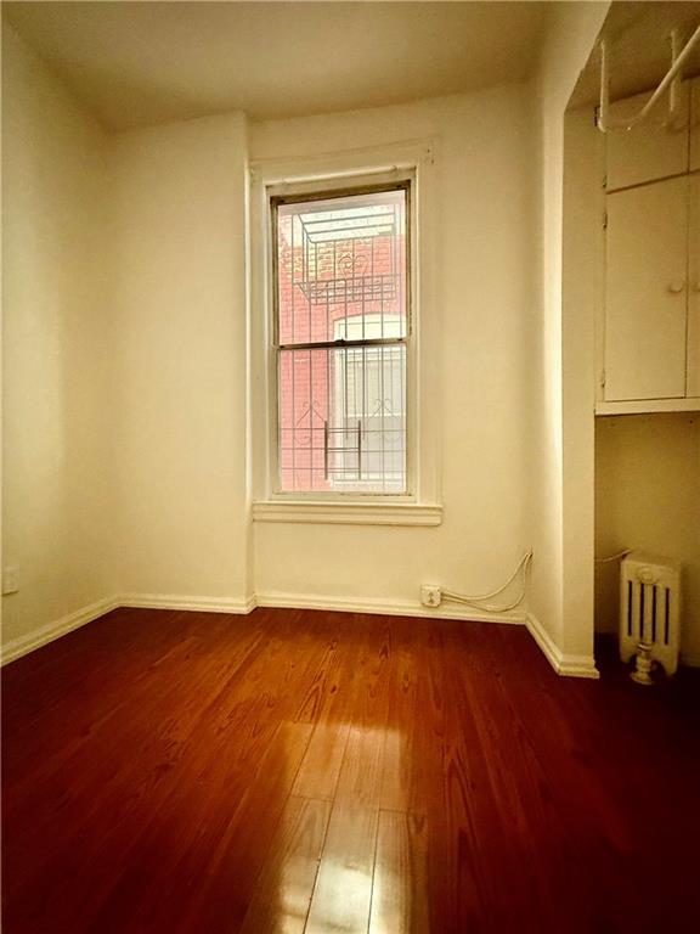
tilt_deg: +0.8
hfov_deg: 85.7
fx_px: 377
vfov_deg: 102.1
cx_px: 350
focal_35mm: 14
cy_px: 467
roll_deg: +0.2
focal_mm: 2.22
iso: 640
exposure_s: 1/60
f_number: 2.2
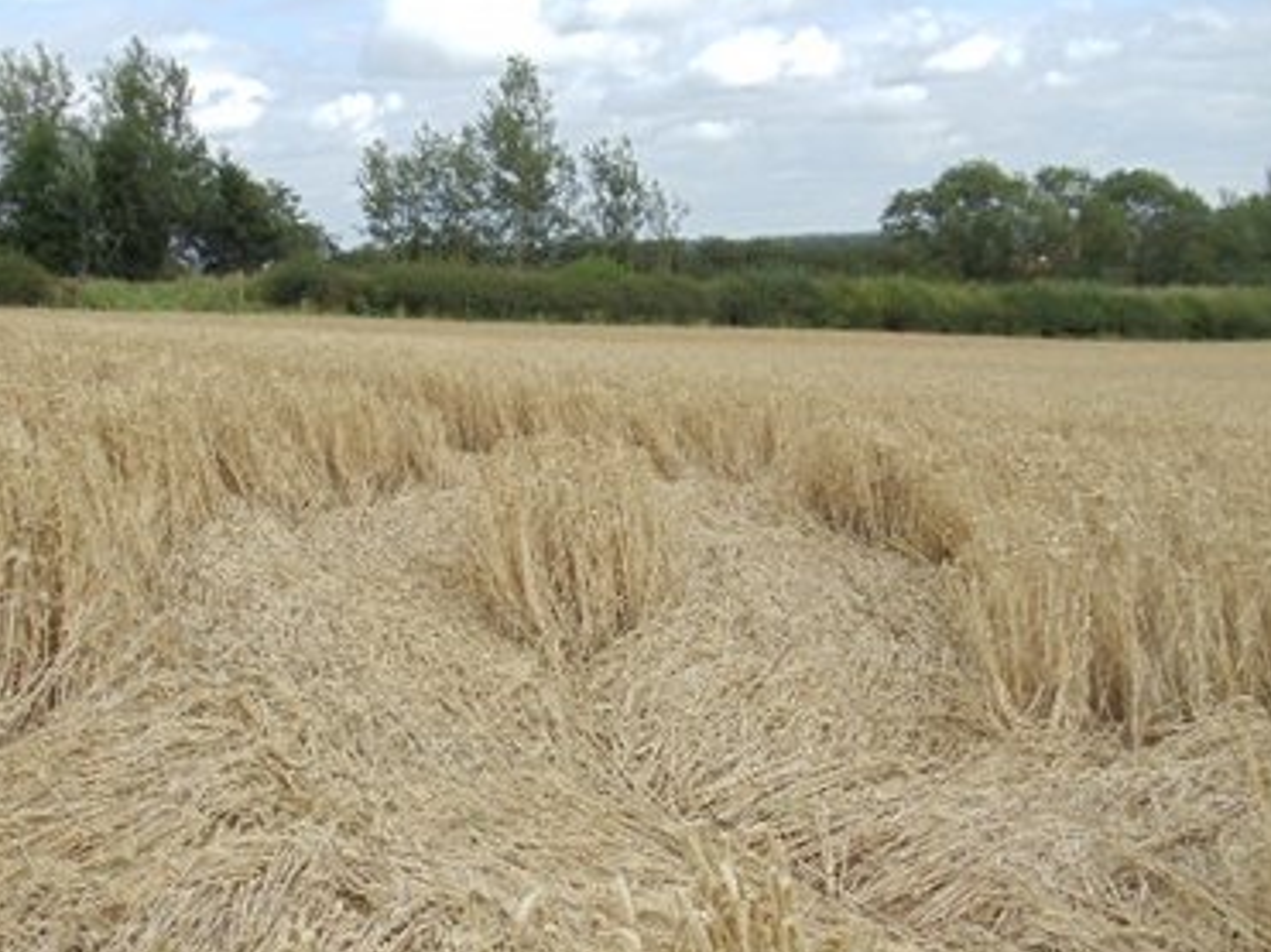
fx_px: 2092
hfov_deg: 33.7
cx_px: 521
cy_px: 606
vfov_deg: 25.6
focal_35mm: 57
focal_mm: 6
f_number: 7.1
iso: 80
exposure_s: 1/125
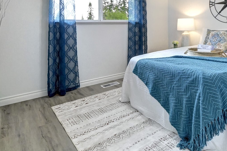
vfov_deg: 48.2
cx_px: 141
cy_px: 28
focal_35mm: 25
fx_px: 158
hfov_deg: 70.4
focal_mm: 10
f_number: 11
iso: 3200
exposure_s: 1/8
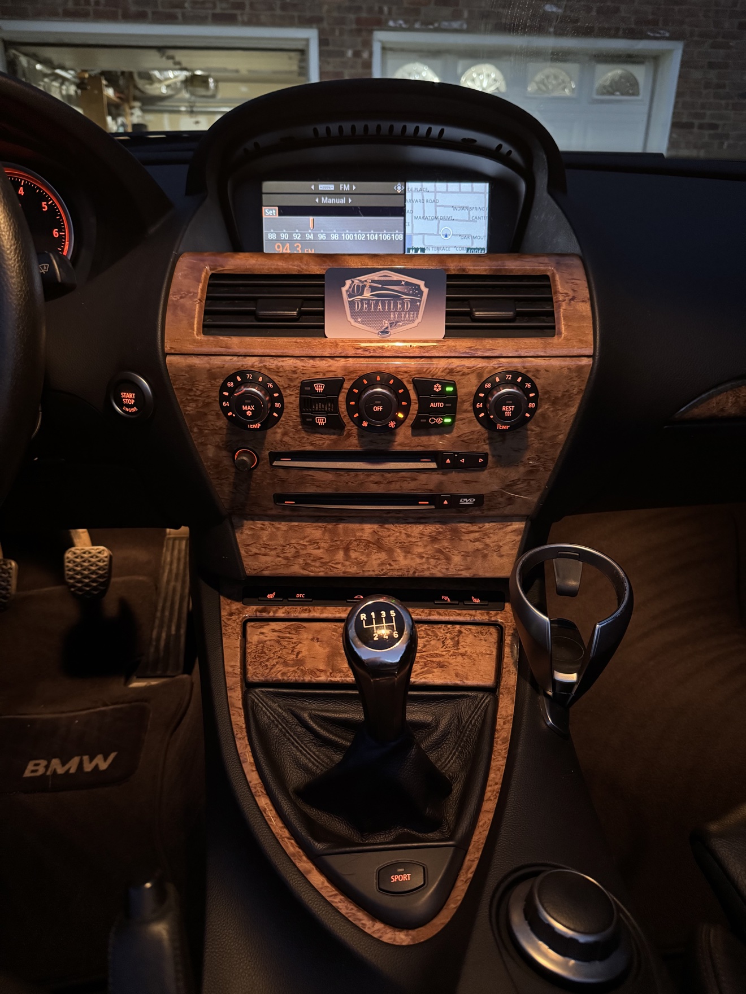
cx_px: 373
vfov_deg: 71.6
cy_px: 497
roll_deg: -0.9
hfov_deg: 56.8
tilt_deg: -25.1
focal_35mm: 24
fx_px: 690
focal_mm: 6.76
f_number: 1.78
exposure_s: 1/25
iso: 1250
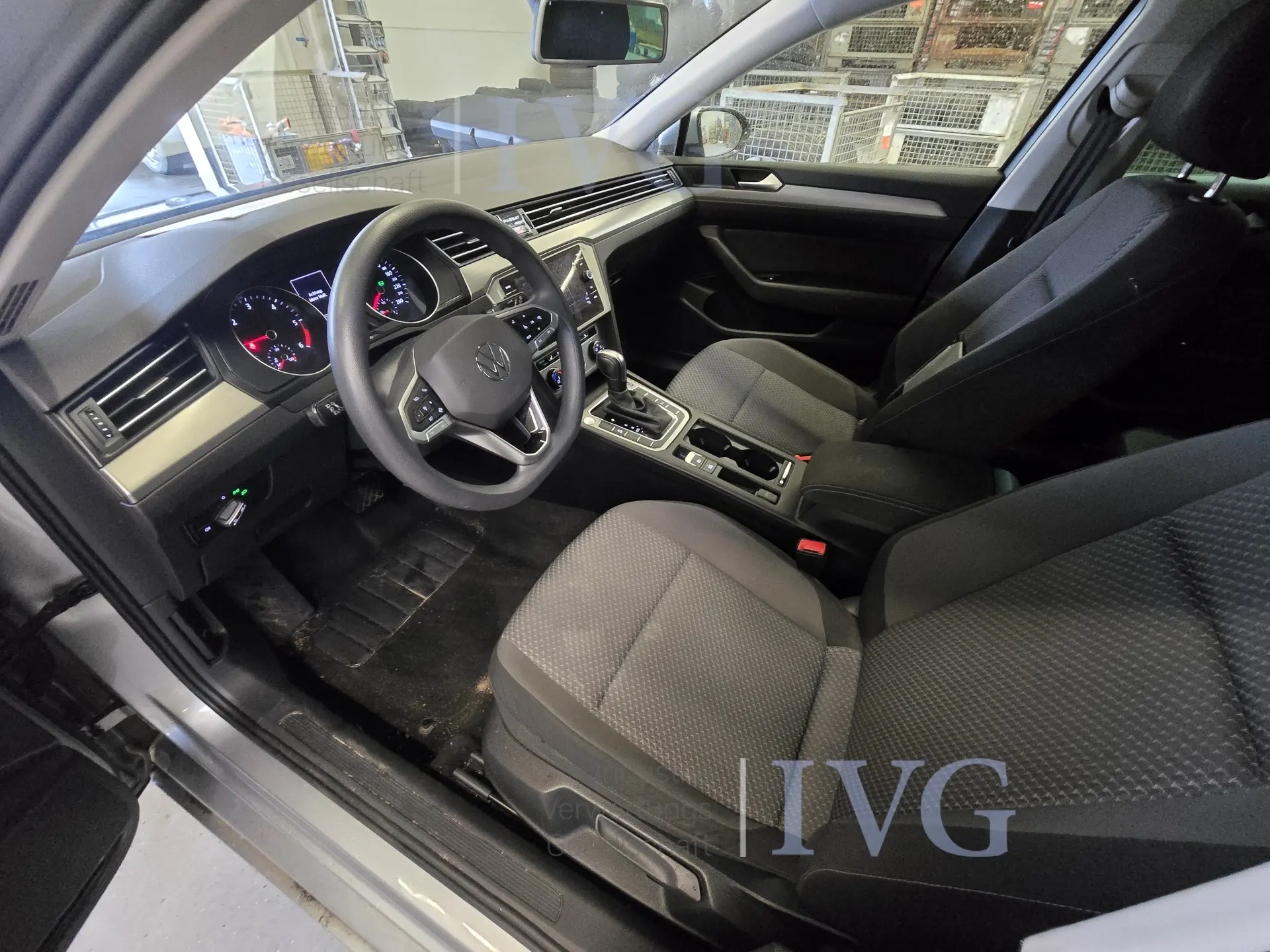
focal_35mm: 13
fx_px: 477
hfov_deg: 106.2
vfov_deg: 89.9
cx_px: 635
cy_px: 476
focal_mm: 2.2
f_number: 2.2
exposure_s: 1/50
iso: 1600
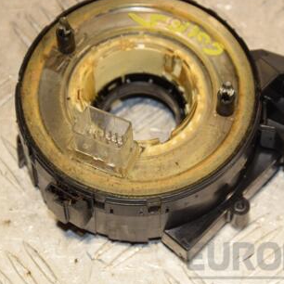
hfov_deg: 11.3
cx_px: 169
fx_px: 1439
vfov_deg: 11.3
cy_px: 133
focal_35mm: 155
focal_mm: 62
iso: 800
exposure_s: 1/200
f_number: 6.3
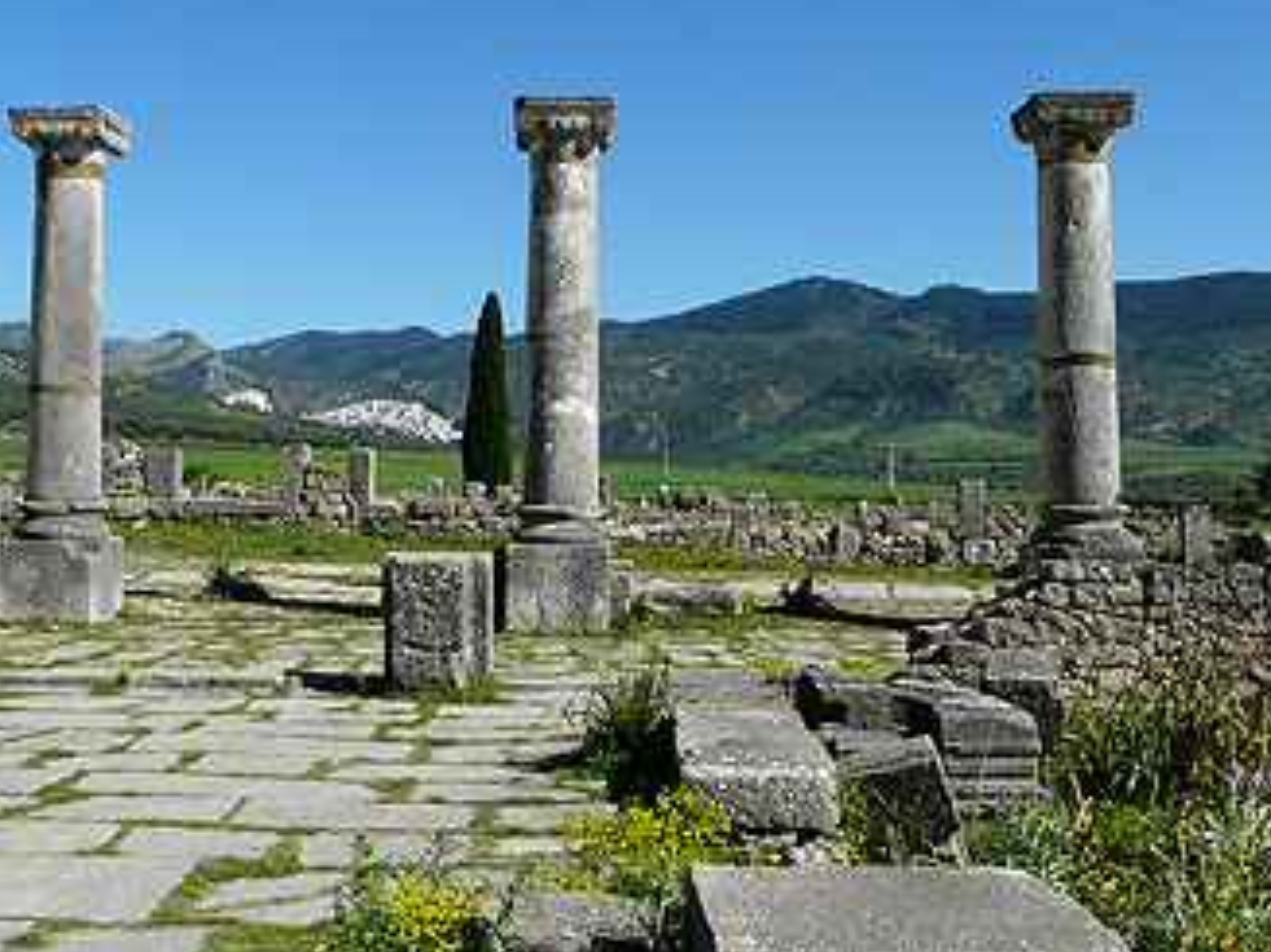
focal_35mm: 44
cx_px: 498
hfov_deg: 42.7
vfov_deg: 32.8
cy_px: 383
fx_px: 1615
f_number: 6.3
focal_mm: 4.6
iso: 100
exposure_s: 1/400
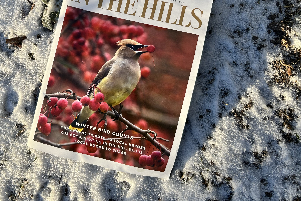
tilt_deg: -80.1
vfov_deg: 38.4
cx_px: 113
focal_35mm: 34
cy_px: 67
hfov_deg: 55.2
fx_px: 284
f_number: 1.5
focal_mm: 5.7
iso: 50
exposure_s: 1/1079
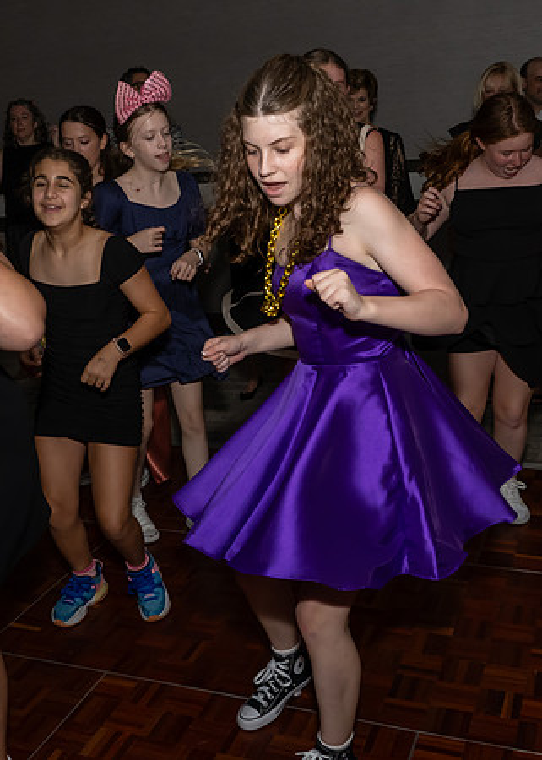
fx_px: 856
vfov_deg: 47.8
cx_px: 223
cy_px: 349
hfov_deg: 35.0
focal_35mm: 40
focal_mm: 17
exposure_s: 1/250
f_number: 8
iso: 1000
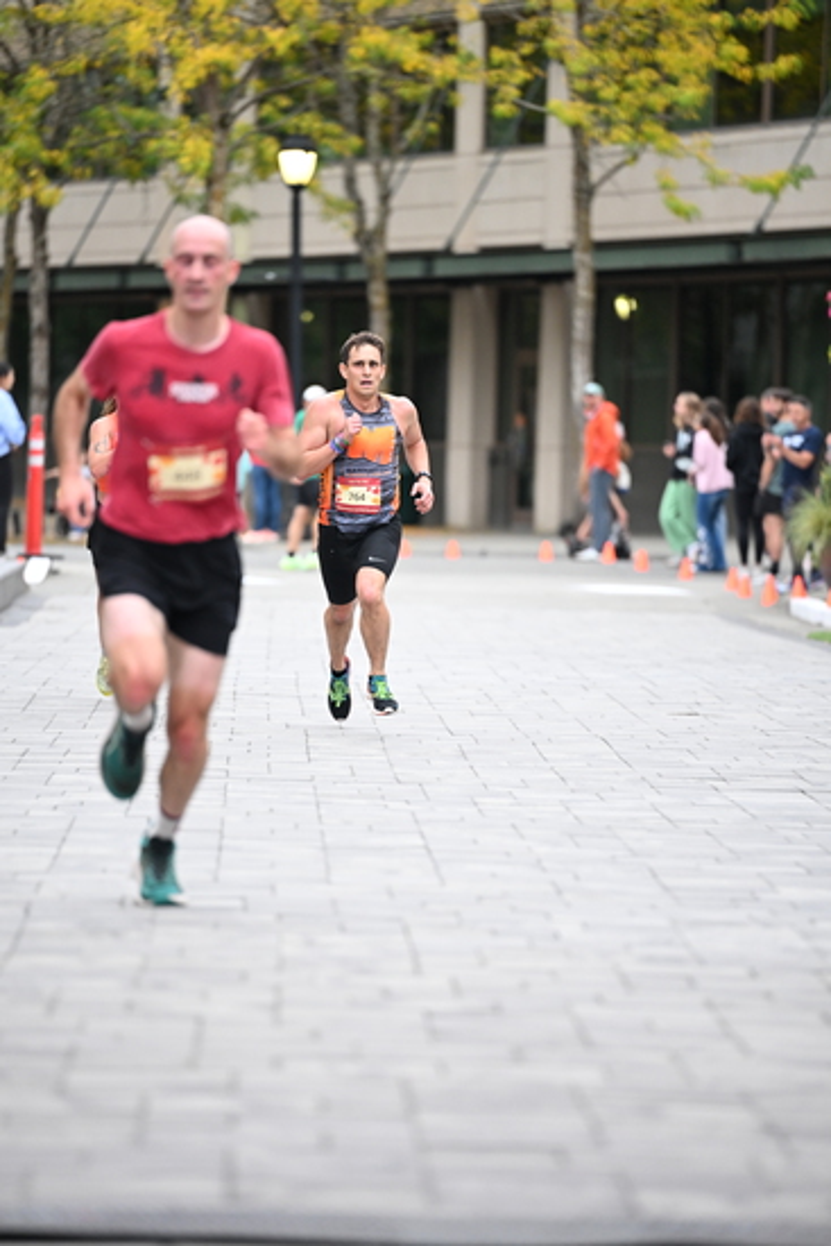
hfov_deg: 7.0
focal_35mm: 195
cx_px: 416
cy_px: 623
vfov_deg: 10.5
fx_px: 6747
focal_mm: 195
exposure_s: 1/800
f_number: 2.8
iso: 1600
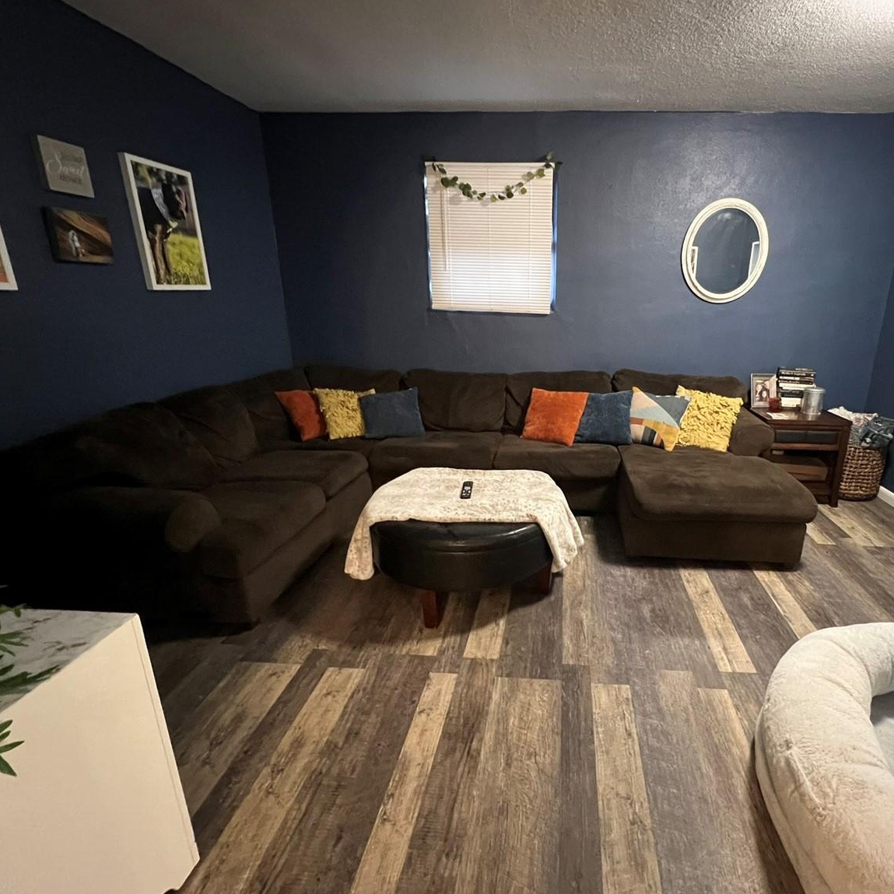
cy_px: 447
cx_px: 538
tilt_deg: -16.6
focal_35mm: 16
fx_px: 468
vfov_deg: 87.4
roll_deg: -0.8
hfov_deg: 86.3
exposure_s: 1/30
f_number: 1.8
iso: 800
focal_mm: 1.57
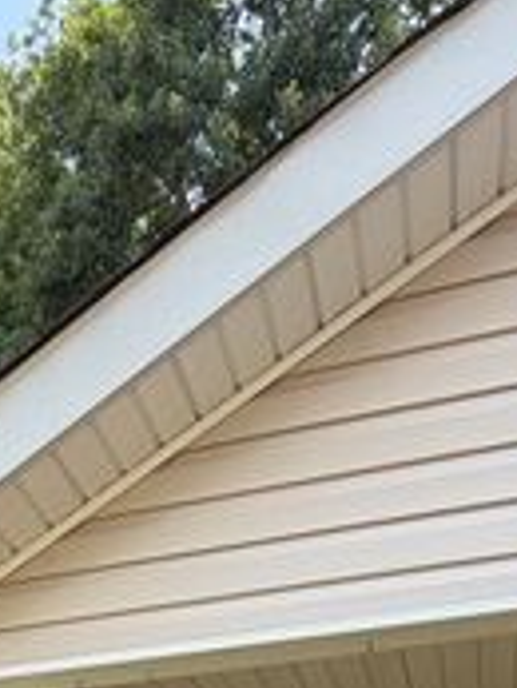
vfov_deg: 23.7
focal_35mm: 54
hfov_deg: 26.6
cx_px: 103
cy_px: 1151
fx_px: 1074
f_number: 2.2
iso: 50
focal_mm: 2.22
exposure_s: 1/296
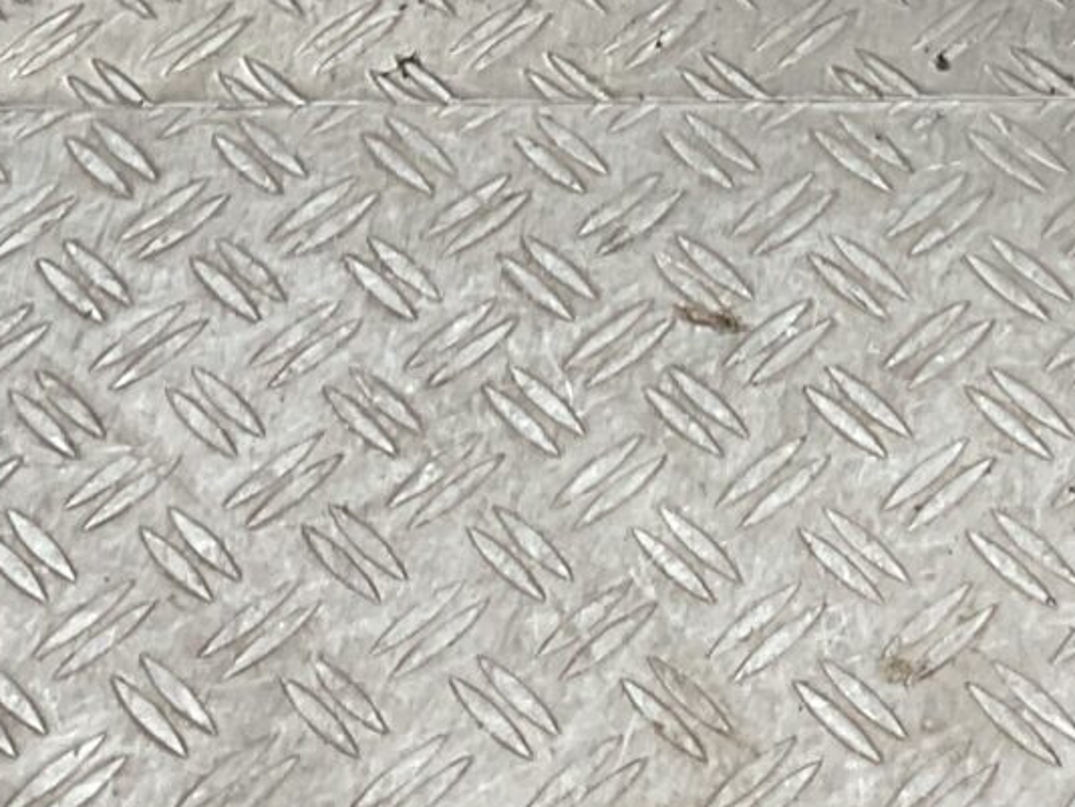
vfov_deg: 10.1
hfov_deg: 14.2
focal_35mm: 139
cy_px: -650
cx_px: 654
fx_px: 4319
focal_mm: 3
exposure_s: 1/100
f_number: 1.8
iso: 25
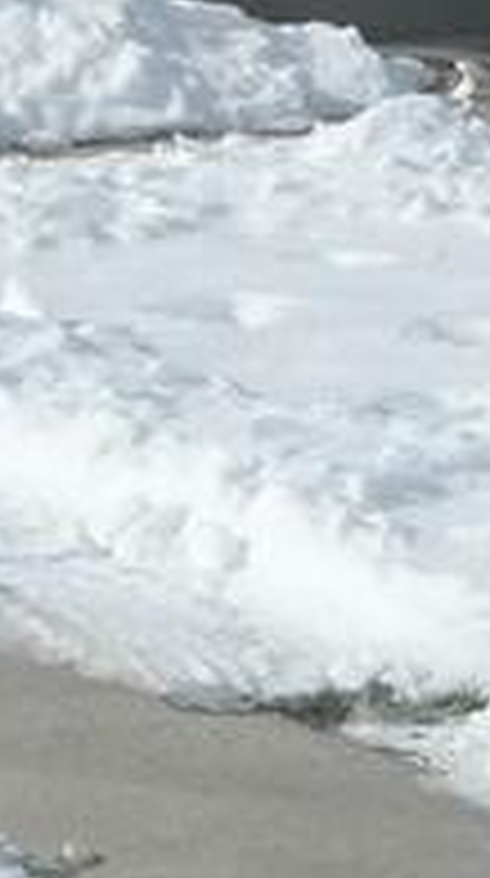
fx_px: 9353
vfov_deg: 5.3
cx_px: 454
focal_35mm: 403
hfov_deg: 3.0
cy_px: -788
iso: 80
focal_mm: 9
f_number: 5
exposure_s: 1/800
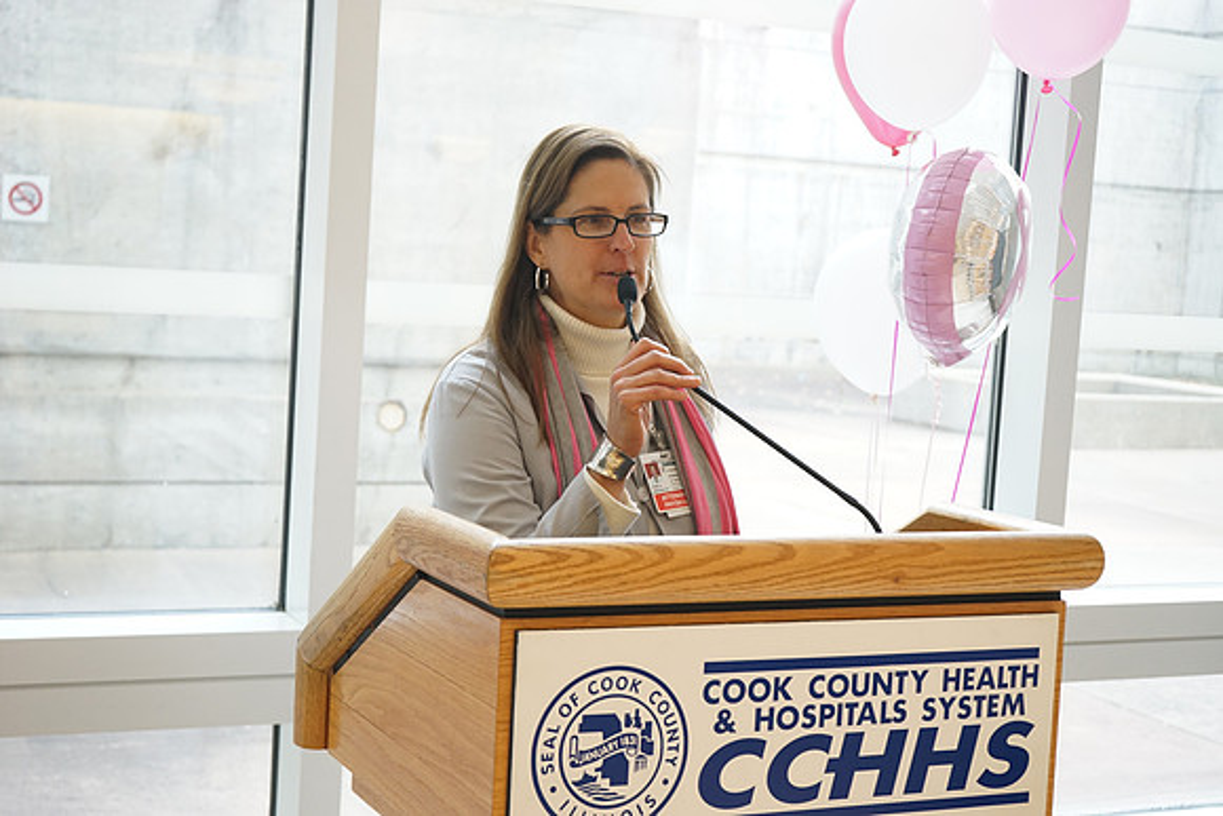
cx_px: 612
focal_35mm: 54
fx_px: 1835
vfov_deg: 25.1
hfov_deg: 36.9
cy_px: 408
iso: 2000
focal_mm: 54
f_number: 6.3
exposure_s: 1/80
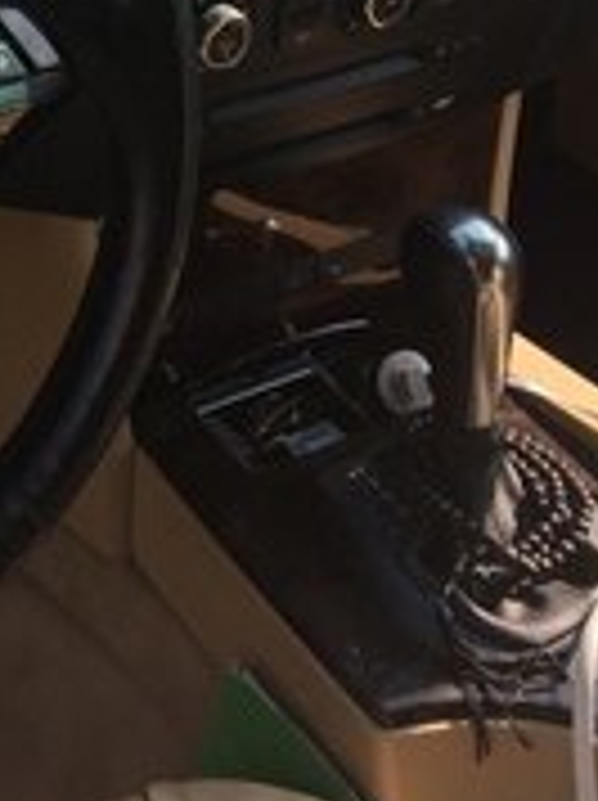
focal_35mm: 81
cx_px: 31
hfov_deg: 17.8
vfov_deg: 22.2
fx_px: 1870
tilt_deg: -22.3
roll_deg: -1.8
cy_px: -180
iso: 32
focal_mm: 4.15
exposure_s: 1/706
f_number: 2.2
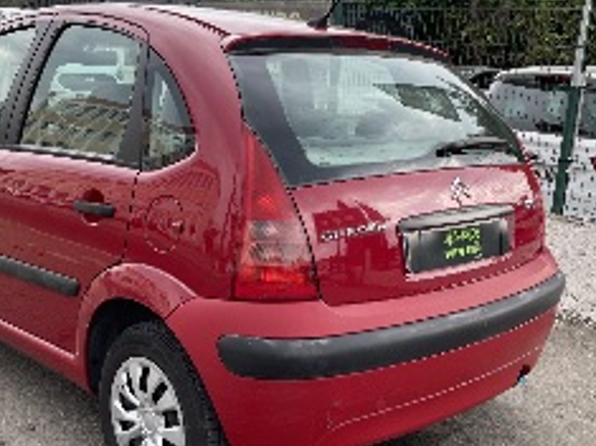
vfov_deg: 31.4
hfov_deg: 41.2
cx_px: 327
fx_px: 792
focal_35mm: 46
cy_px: 256
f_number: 1.6
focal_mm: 4.2
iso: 32
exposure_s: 1/435
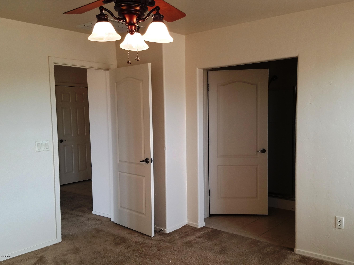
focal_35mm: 26
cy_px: 132
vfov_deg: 53.1
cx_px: 177
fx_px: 266
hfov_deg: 67.3
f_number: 1.7
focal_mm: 4.2
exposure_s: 1/60
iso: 64
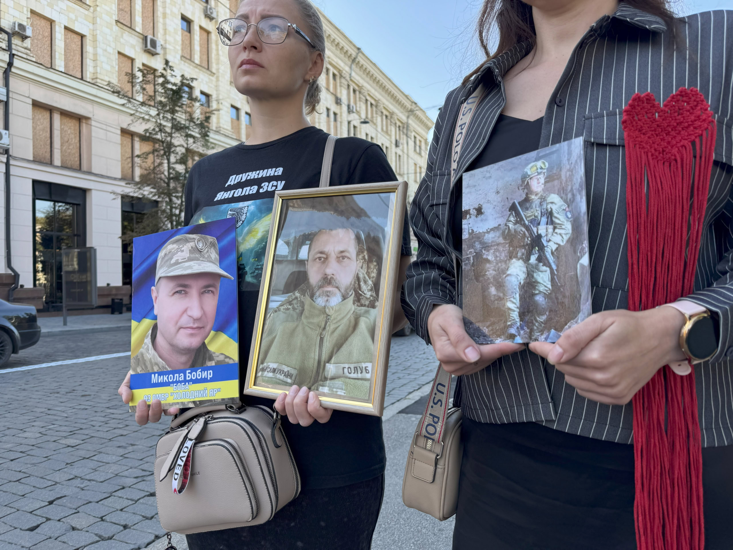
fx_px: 508
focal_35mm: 24
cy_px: 275
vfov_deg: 56.8
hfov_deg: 71.6
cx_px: 366
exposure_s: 1/621
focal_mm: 6.8
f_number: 1.8
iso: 80
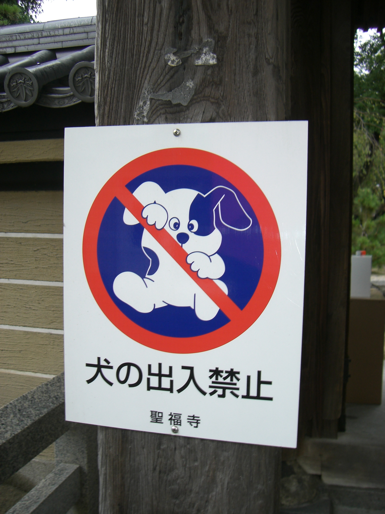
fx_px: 564
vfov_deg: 49.0
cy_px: 257
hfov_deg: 37.7
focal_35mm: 38
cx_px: 192
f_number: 2.7
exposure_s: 1/80
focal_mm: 6.2
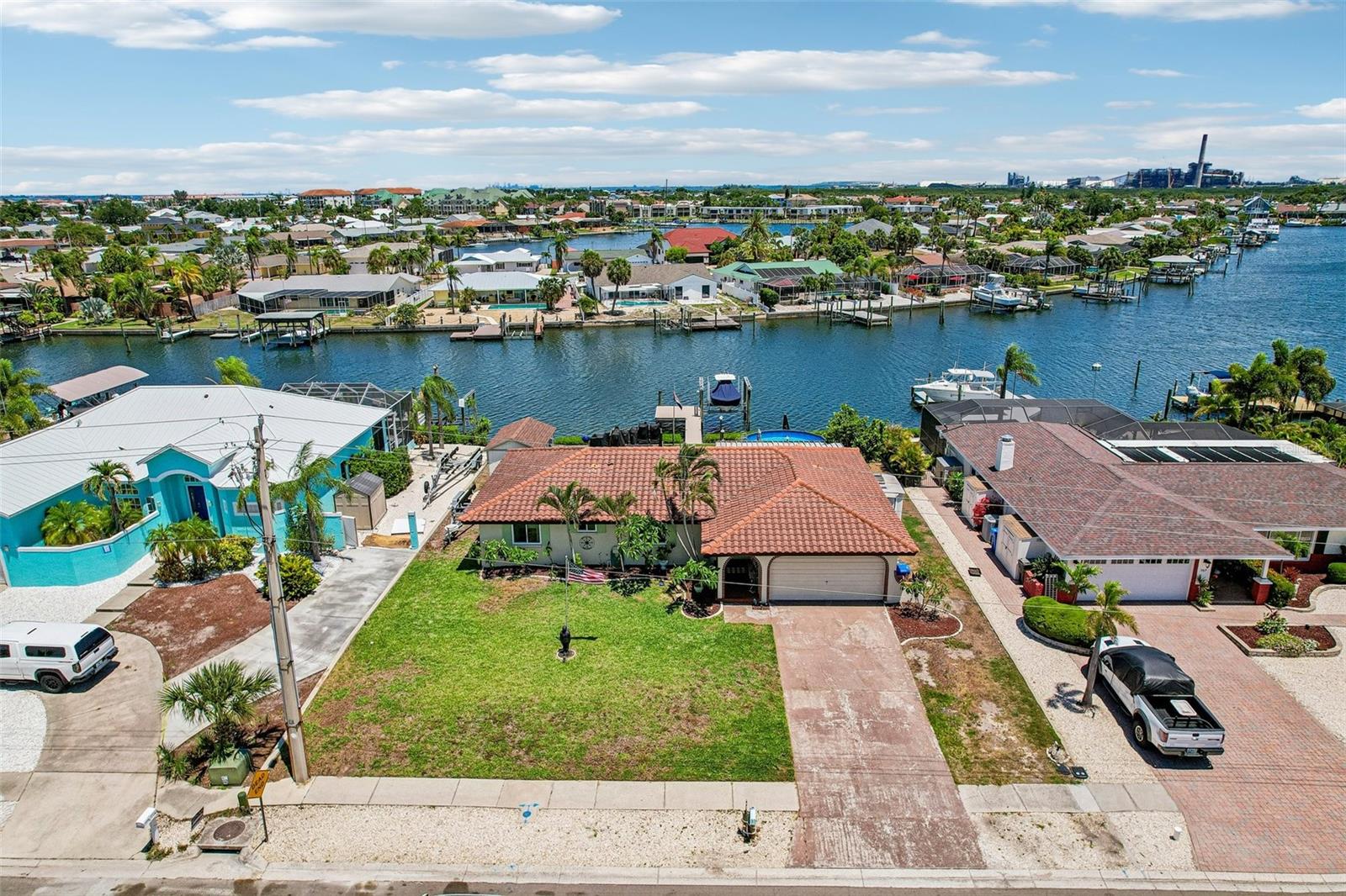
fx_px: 822
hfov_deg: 78.6
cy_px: 448
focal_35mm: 22
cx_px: 673
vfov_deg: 57.2
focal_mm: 8.4
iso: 130
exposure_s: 1/4000
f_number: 2.8
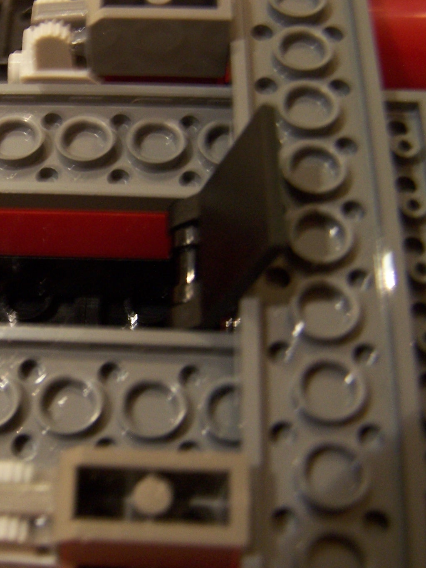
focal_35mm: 57
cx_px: 17
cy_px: 270
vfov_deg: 33.8
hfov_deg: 24.7
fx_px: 935
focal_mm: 6.3
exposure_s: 1/8
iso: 140
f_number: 2.8
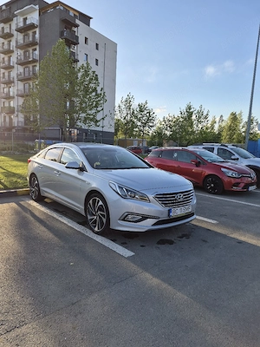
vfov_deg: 73.9
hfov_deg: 58.9
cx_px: 130
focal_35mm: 23
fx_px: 230
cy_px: 174
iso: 80
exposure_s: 1/2500
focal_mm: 5.4
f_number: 1.8
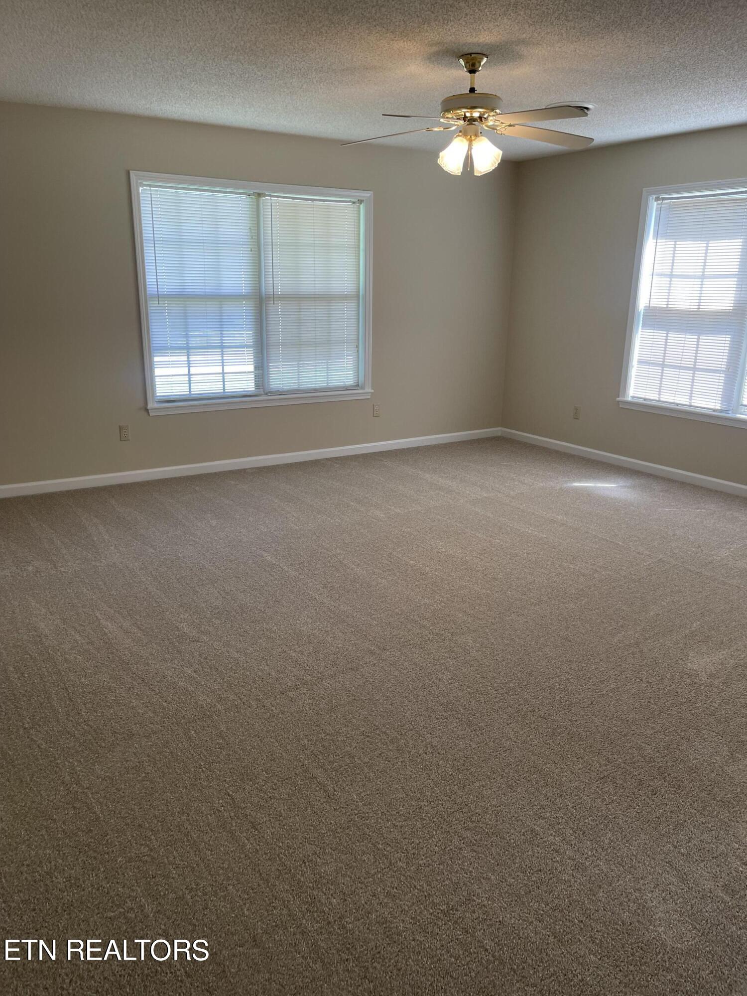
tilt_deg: -15.5
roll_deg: -2.4
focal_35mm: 25
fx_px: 719
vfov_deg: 69.4
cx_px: 374
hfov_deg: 54.9
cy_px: 498
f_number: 1.6
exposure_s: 1/120
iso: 80
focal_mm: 5.1
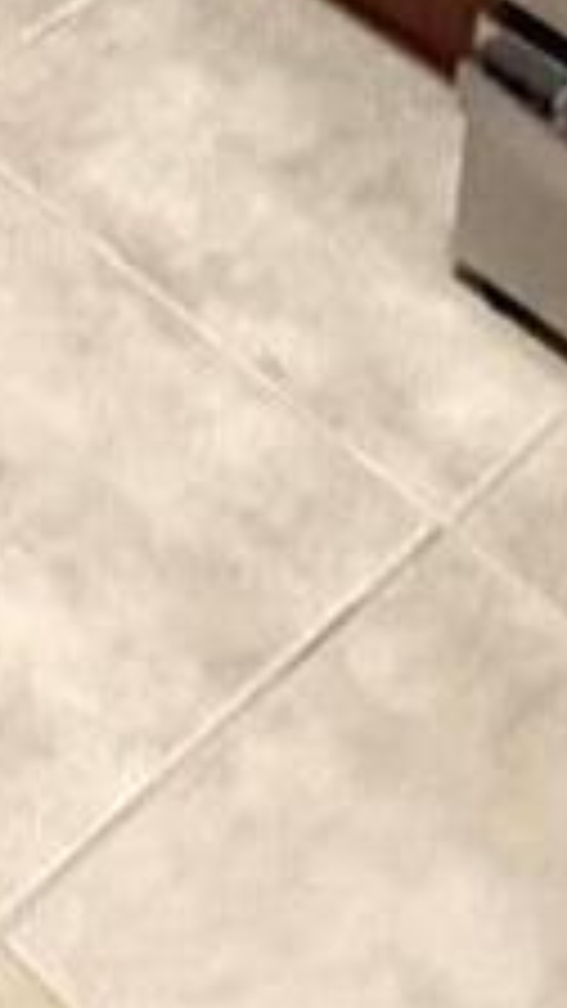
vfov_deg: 13.6
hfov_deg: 9.9
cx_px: -752
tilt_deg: -12.6
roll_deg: +0.6
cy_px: -1462
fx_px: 2913
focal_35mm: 109
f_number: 2.2
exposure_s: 1/60
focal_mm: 2.22
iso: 800
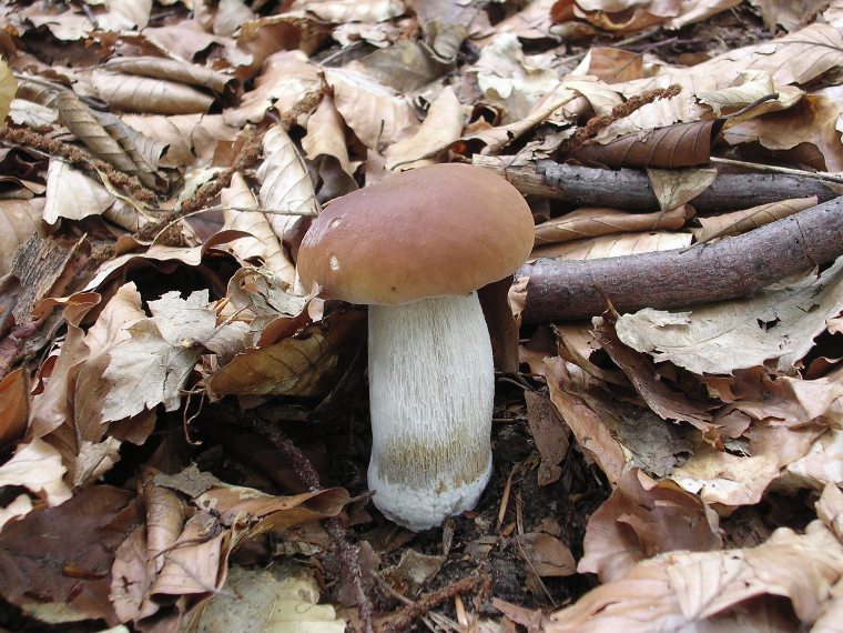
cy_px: 316
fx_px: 1461
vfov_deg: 24.4
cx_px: 422
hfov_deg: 32.2
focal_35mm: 60
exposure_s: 1/5.6
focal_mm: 9.1
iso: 100
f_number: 3.4
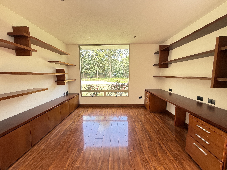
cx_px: 114
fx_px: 92
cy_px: 85
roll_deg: +0.0
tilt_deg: -6.0
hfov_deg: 102.1
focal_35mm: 14
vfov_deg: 85.7
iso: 100
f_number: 2.2
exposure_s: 1/99
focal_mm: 2.22
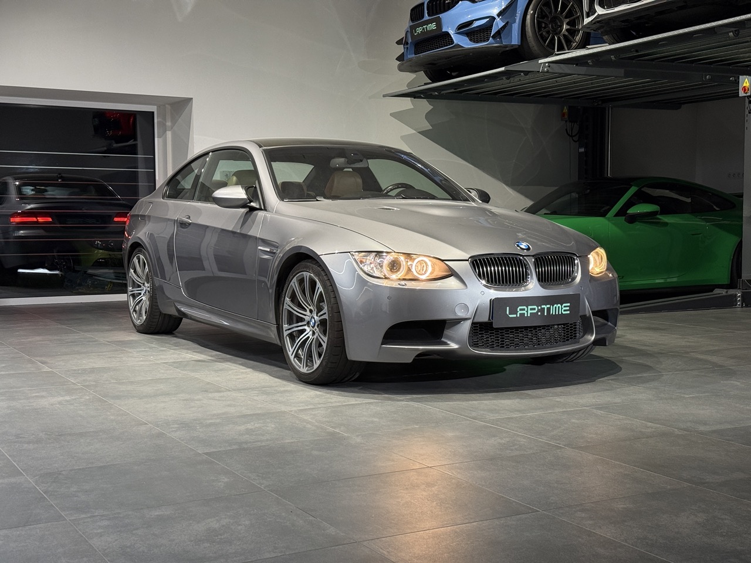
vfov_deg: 30.3
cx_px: 376
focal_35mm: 48
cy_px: 282
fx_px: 1041
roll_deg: -0.1
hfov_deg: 39.7
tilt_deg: -4.2
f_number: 1.78
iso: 100
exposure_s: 1/53
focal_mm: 6.76
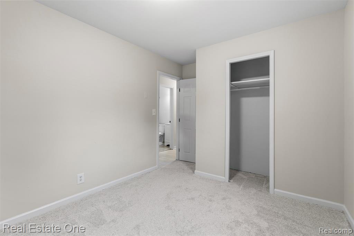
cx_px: 177
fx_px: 157
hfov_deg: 96.8
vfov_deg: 73.7
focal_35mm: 16
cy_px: 118
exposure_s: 1/2
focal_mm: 16
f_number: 8
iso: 400
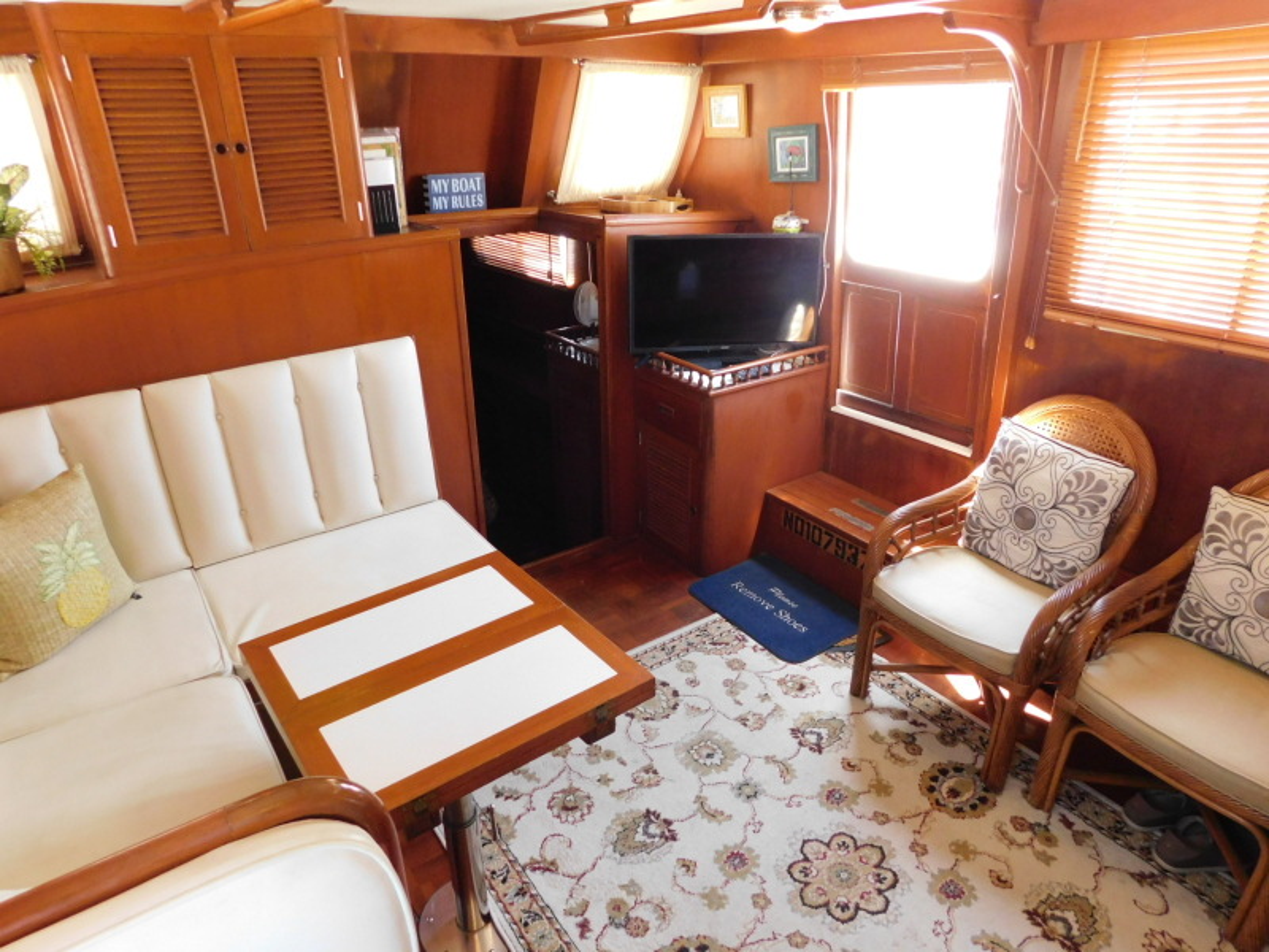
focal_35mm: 23
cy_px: 476
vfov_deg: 58.9
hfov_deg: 73.9
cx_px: 634
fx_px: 843
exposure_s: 1/25
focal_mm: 4
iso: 400
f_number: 3
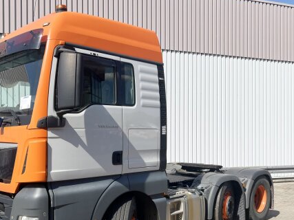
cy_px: 149
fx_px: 331
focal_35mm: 39
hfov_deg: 47.7
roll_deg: -0.6
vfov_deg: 36.4
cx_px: 121
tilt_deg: +1.6
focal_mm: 5.7
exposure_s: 1/5076
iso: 50
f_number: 1.5
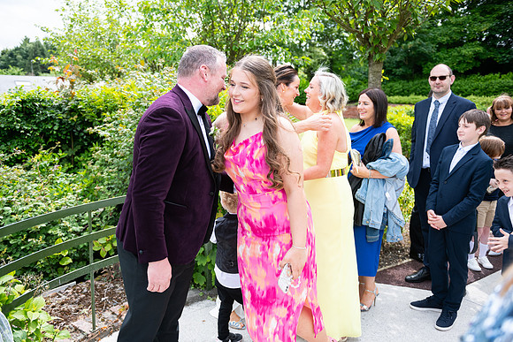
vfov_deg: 45.0
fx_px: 413
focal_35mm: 29
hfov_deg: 63.6
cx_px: 256
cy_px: 171
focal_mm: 29
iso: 250
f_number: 3.5
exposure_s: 1/1250
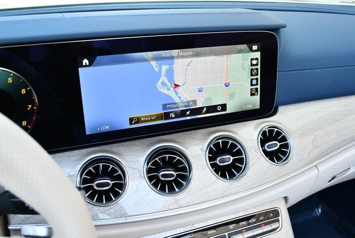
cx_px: 178
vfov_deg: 36.9
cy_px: 119
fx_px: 355
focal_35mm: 36
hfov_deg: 53.1
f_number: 3.5
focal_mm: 18
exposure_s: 1/250
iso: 500
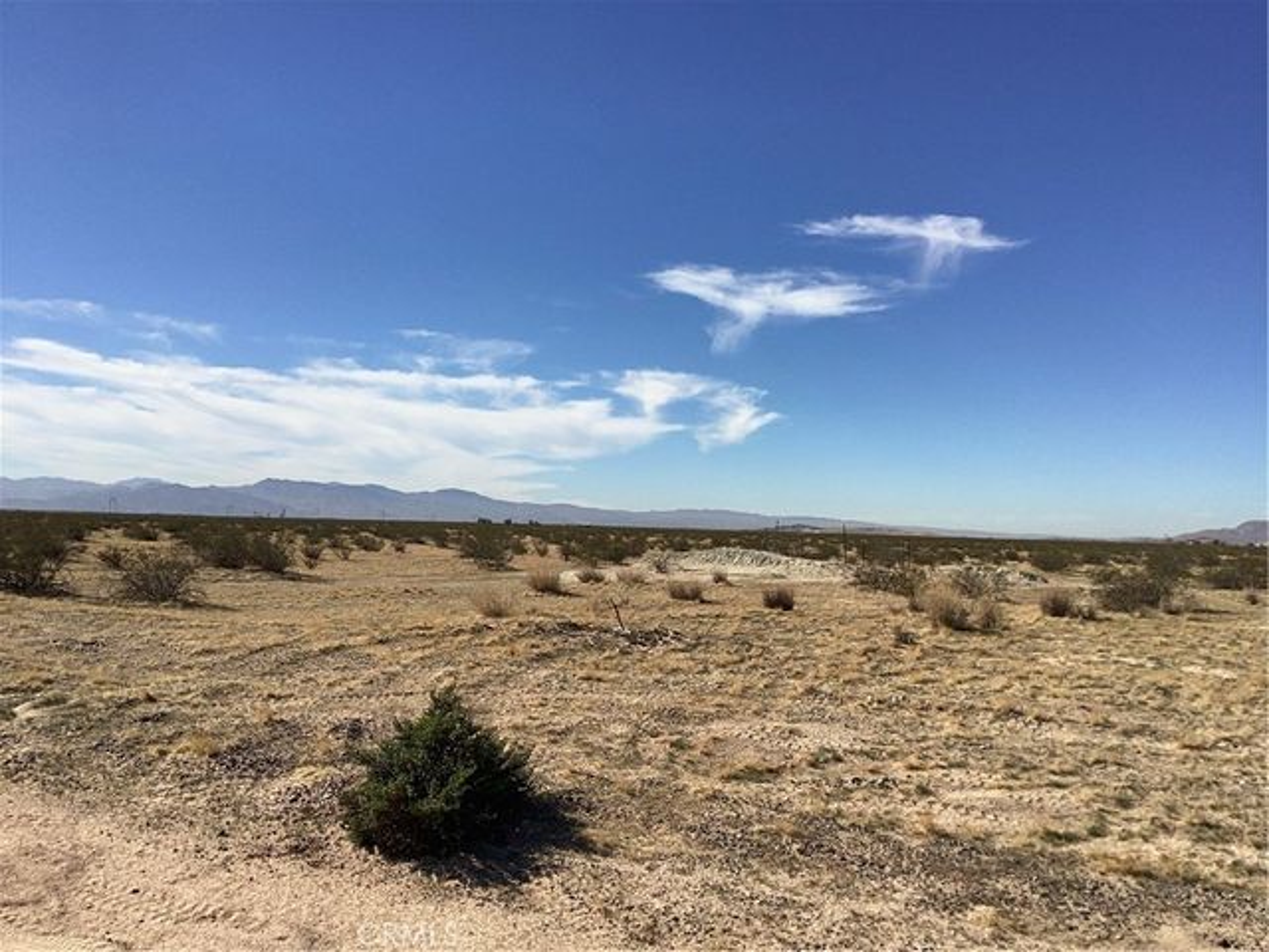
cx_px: 634
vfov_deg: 45.4
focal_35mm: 31
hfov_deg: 58.4
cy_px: 476
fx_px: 1136
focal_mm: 3.3
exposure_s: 1/2551
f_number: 2.4
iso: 25
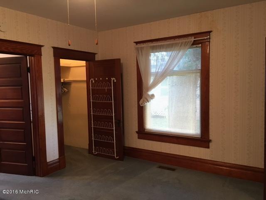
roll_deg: +0.6
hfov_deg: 61.7
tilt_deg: -3.2
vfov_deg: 48.2
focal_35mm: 29
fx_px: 223
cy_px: 100
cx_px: 133
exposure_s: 1/17
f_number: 2.2
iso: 200
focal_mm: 4.15
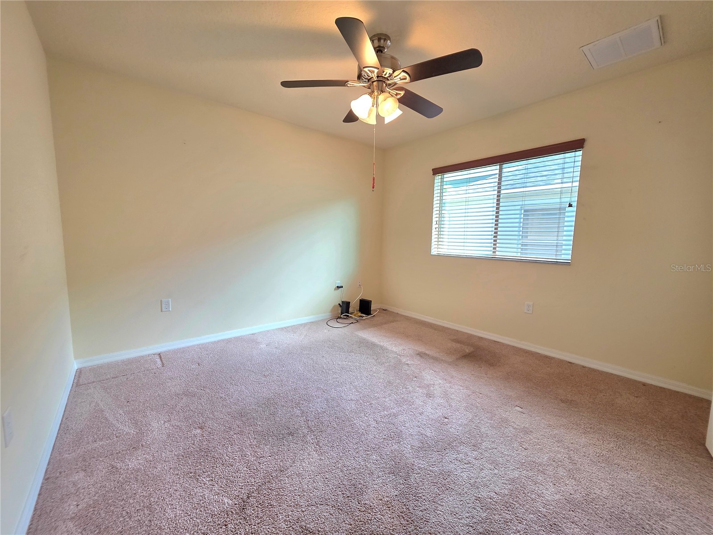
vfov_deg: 89.9
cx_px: 356
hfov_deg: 106.2
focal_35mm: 13
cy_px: 268
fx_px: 268
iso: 160
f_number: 1.9
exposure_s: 1/60.2
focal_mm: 2.2
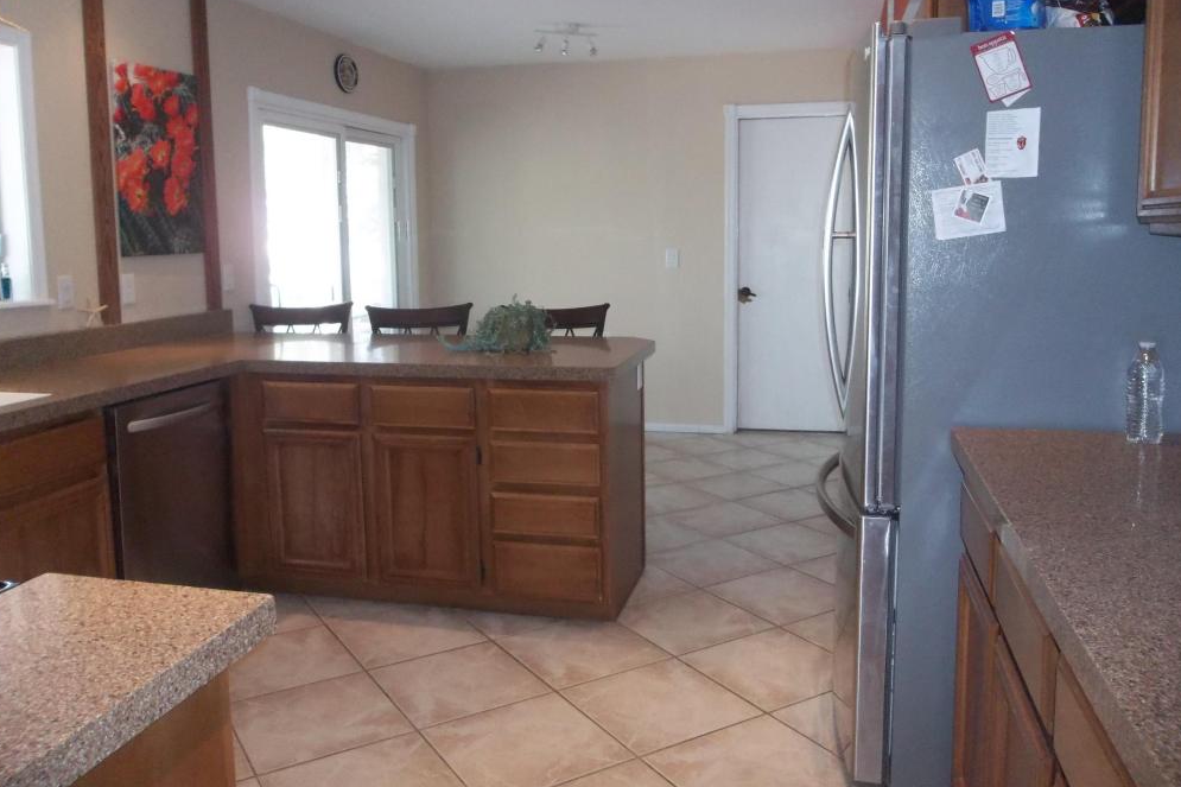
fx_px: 951
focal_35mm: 29
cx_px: 574
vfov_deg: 44.9
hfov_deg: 63.7
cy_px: 350
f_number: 3.5
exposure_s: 1/50
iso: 320
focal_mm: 4.9
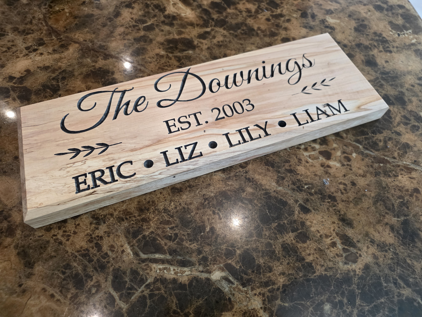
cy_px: 158
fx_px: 280
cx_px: 211
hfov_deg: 73.9
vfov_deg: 58.9
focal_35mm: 23
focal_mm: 6.25
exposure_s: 1/120
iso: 800
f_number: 1.7
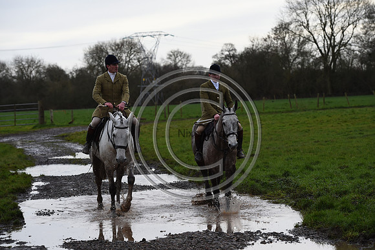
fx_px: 1301
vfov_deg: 11.0
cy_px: 125
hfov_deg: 16.4
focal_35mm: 125
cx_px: 188
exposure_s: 1/1250
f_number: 5.6
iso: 1100
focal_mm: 125
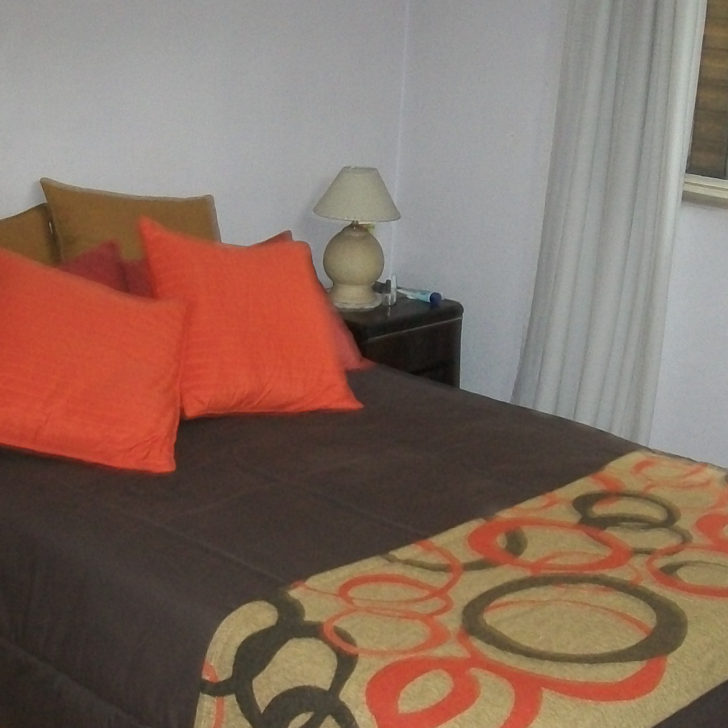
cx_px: 362
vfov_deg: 29.1
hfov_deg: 29.1
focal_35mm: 59
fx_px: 1404
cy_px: 385
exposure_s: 1/30
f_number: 2.7
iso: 240
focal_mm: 6
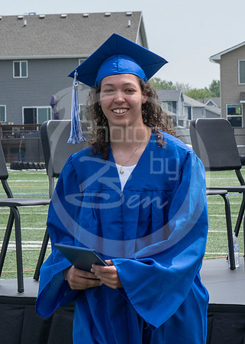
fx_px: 2251
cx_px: 17
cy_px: 142
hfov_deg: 6.2
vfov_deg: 8.7
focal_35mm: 231
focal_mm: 70
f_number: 13
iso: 200
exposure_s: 1/250
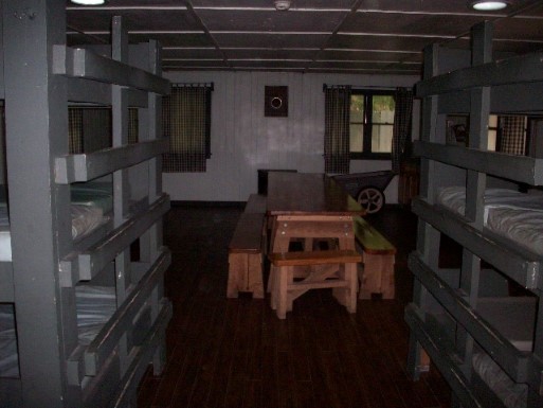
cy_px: 204
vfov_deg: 38.7
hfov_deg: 50.1
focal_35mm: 37
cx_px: 272
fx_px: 581
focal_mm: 6.2
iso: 200
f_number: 2.8
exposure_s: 1/64
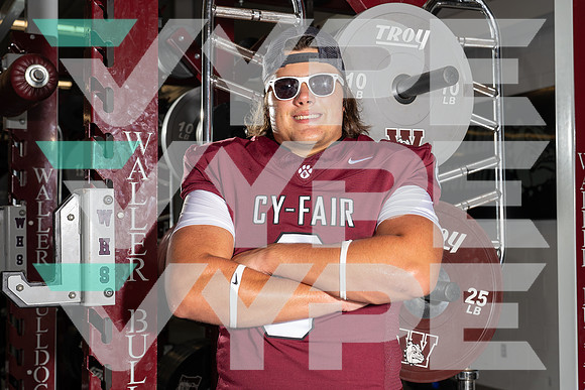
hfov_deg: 39.6
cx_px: 292
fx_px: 813
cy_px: 195
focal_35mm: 50
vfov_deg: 27.0
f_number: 5.6
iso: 200
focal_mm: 50
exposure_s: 1/250
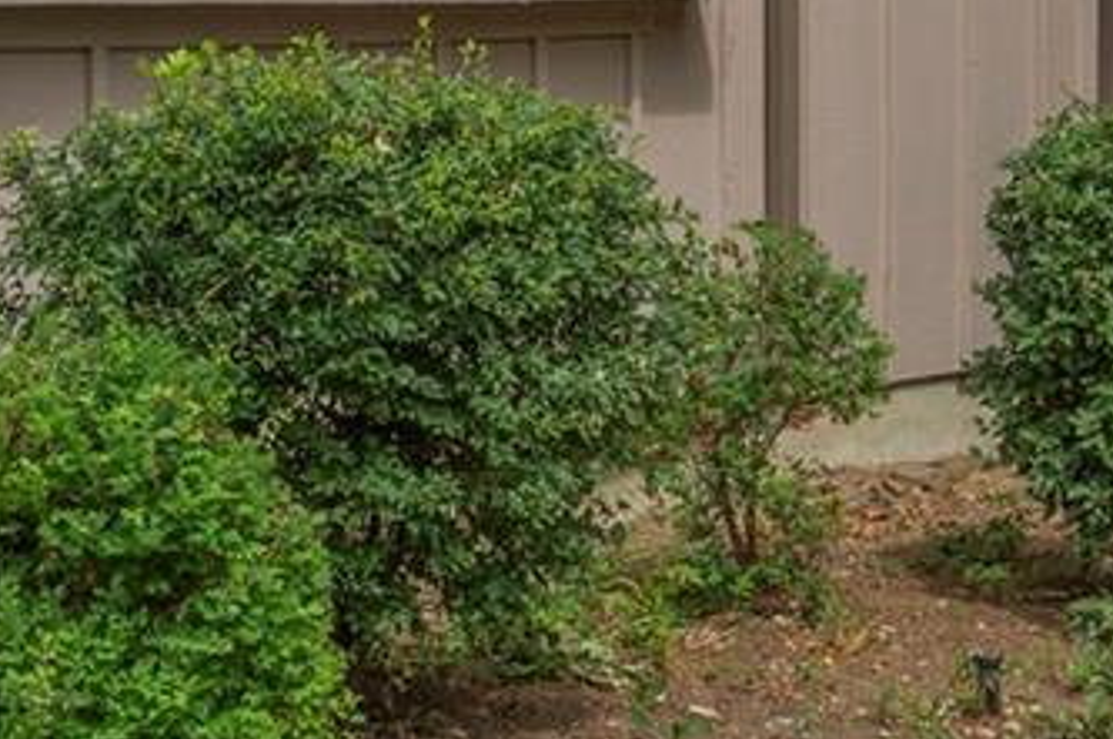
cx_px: -64
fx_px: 4445
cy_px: -72
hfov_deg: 14.0
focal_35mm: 144
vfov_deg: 9.4
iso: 400
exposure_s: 1/800
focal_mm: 30
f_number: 9
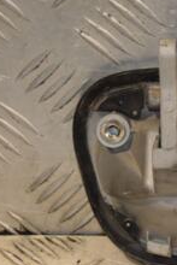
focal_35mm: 286
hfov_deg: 4.8
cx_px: 307
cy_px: 125
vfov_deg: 7.2
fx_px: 2106
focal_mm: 70
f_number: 5.6
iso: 800
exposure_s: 1/200
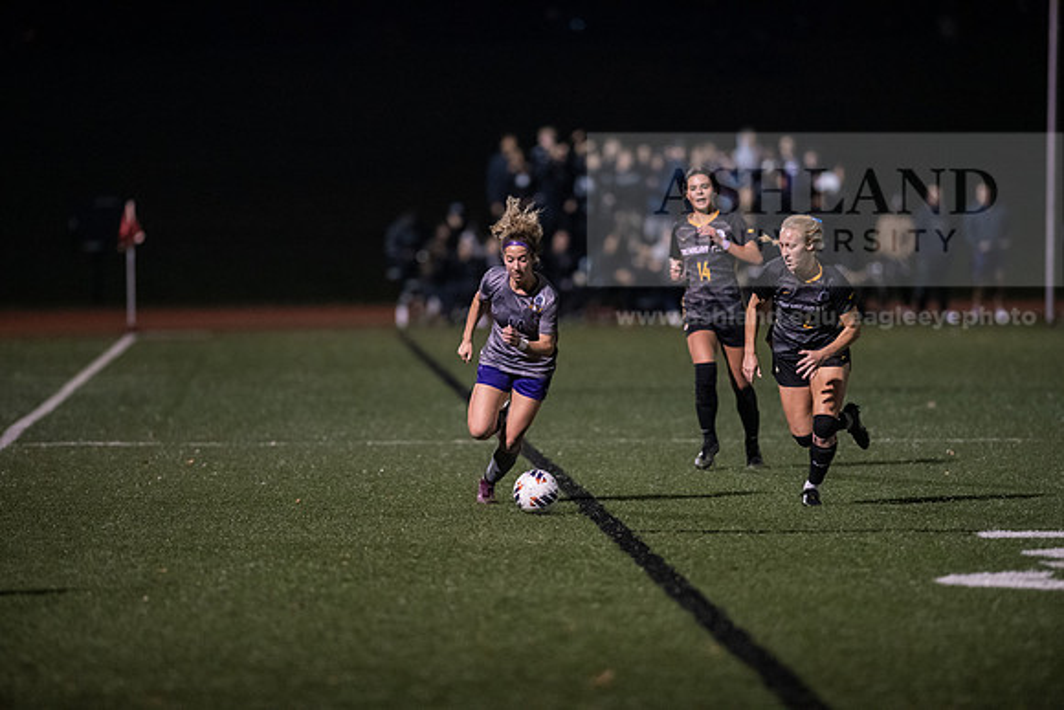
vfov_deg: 4.6
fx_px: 8868
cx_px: 532
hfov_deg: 6.9
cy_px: 355
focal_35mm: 300
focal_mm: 300
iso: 8000
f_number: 2.8
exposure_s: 1/1000
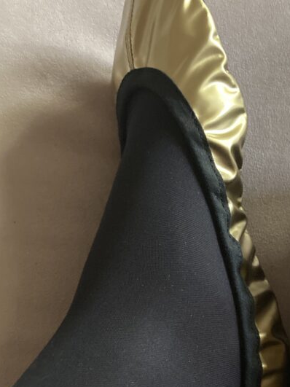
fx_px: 603
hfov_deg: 26.4
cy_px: 292
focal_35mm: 54
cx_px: 240
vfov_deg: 34.8
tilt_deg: -73.1
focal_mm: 3.99
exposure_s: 1/28
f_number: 1.8
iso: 640
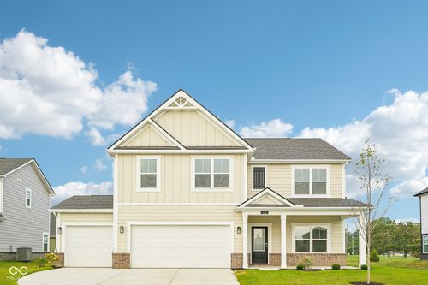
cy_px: 142
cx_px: 214
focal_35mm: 30
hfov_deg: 61.9
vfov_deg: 43.6
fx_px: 357
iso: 100
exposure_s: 1/160
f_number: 8
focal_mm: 30
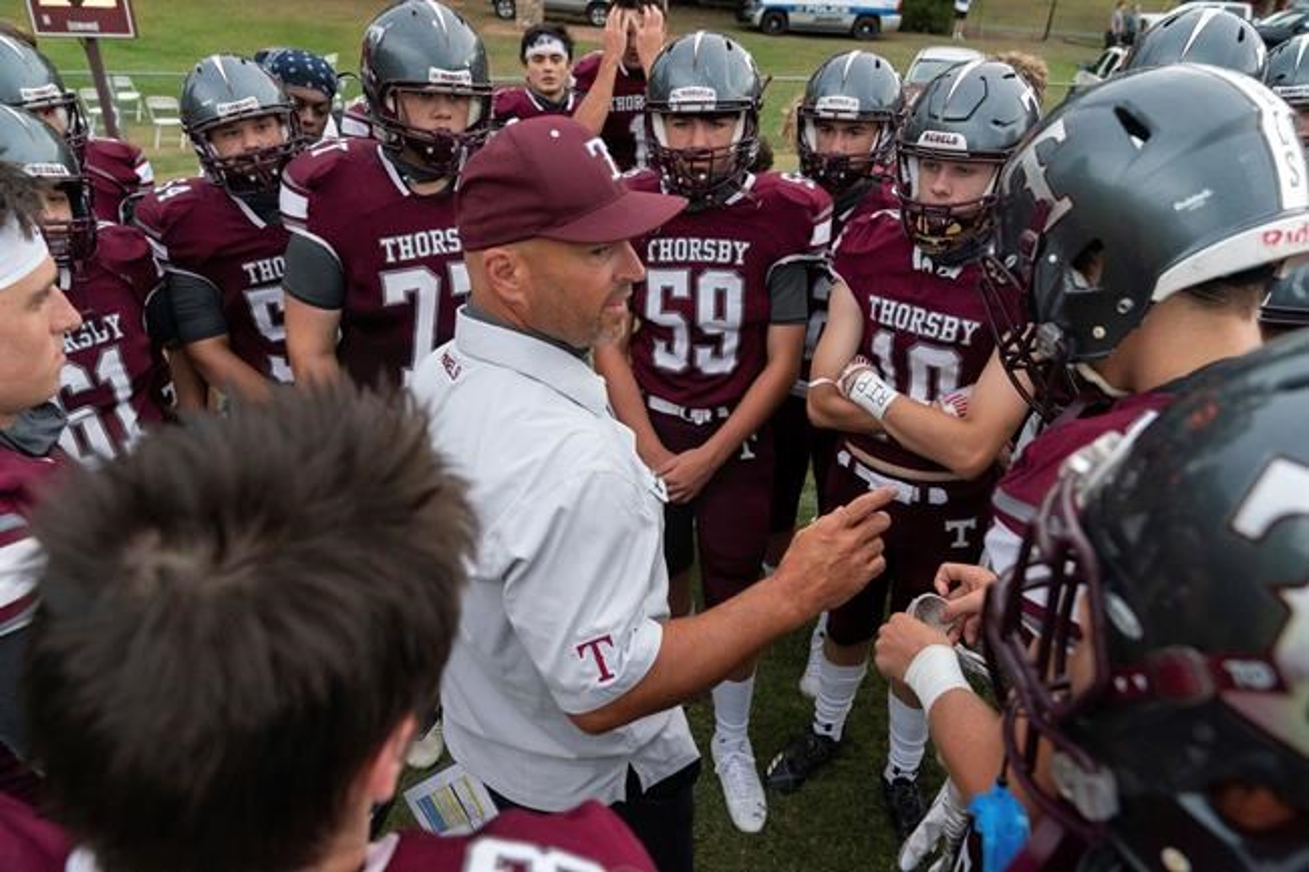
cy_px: 436
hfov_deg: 73.8
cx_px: 654
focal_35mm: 24
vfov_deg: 53.1
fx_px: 872
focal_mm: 24
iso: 5000
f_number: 4.5
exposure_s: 1/2000
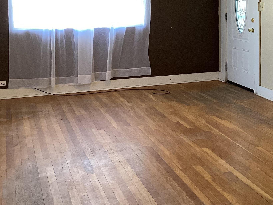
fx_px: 457
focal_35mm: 58
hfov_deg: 32.7
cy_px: 54
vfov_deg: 25.0
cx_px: 200
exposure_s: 1/60
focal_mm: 3.3
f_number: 2.4
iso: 125
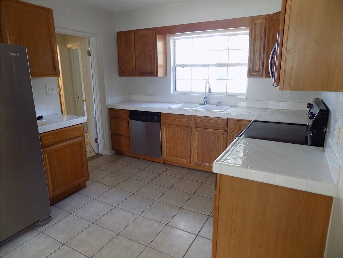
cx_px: 172
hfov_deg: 73.9
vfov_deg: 58.9
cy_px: 129
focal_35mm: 23
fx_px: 228
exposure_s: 1/30
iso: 220
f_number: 3.1
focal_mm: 4
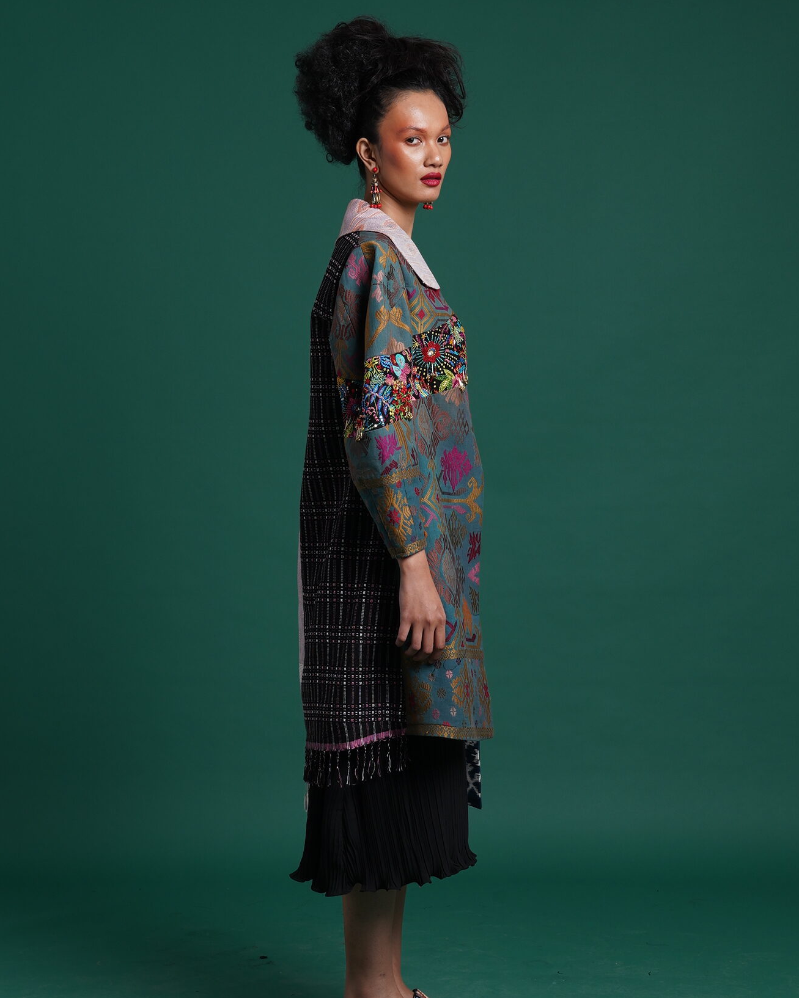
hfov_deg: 19.7
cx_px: 400
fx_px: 2306
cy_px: 521
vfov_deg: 24.4
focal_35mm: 78
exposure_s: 1/125
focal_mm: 46
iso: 200
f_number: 10
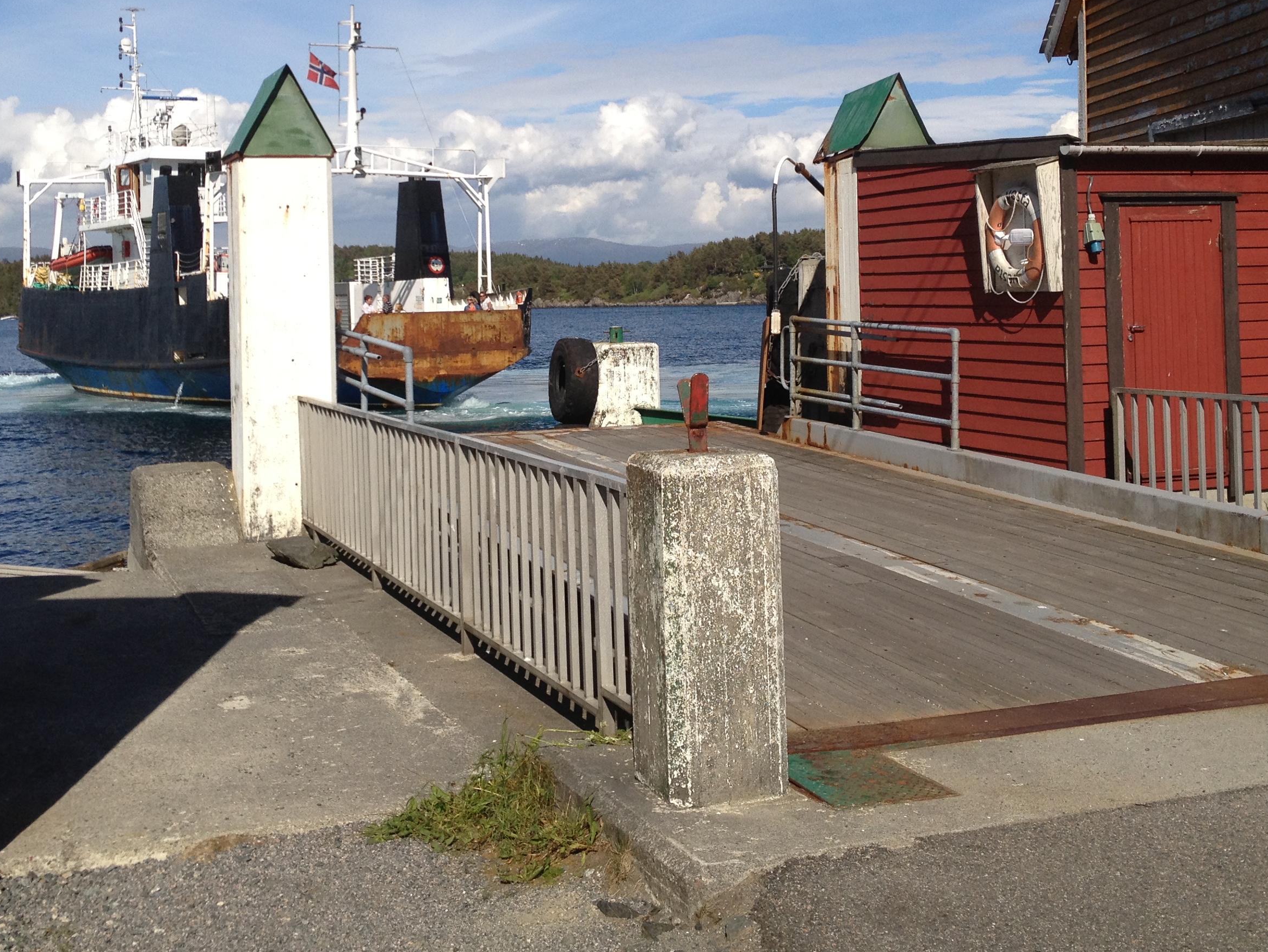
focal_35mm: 49
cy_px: 294
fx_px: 1795
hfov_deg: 38.9
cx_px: 586
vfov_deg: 29.4
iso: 64
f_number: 2.4
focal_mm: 4.28
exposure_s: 1/2632
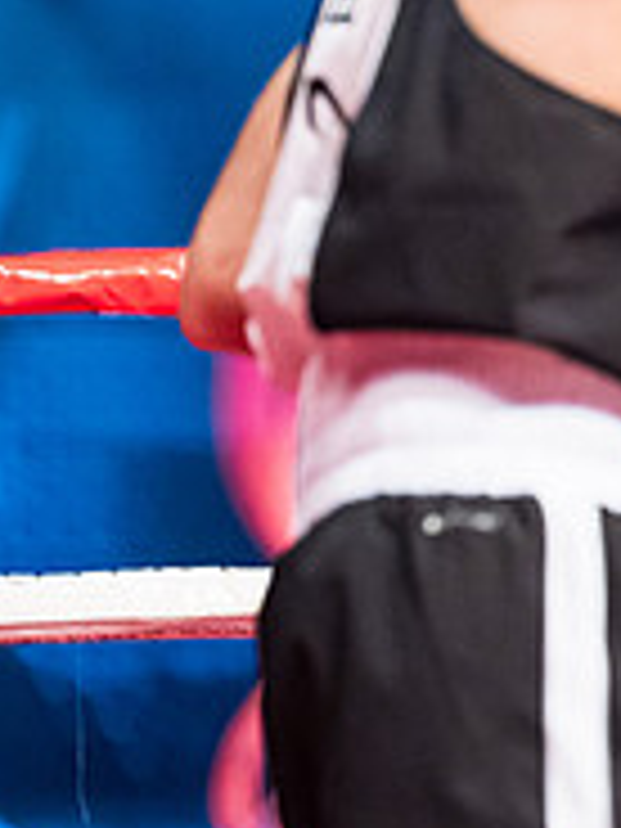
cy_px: 326
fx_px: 8348
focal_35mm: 349
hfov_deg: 4.2
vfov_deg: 5.7
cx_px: 1192
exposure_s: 1/1000
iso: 4000
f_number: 2.8
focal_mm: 115
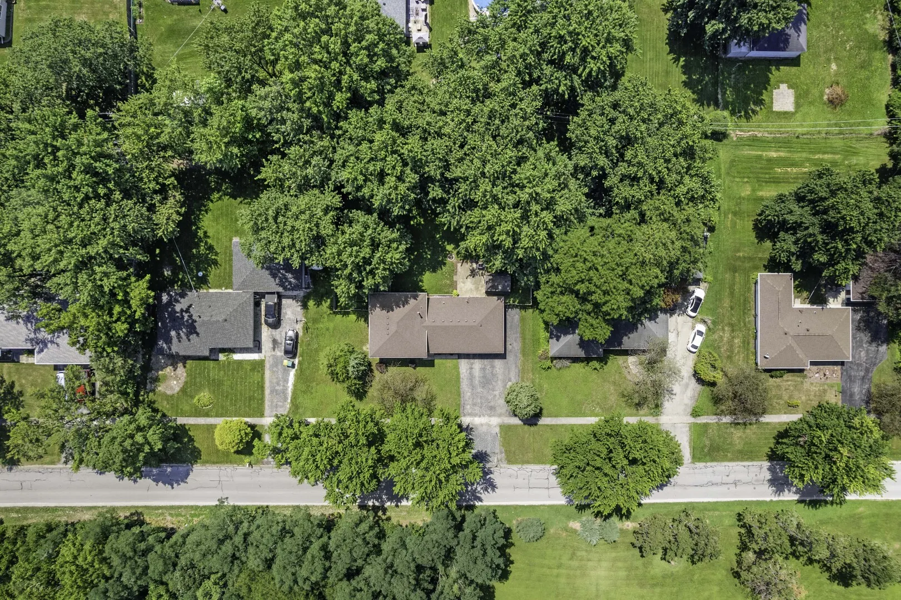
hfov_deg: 78.6
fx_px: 550
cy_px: 300
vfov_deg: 57.2
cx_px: 450
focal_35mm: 22
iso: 100
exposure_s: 1/1000
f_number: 2.8
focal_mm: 8.38
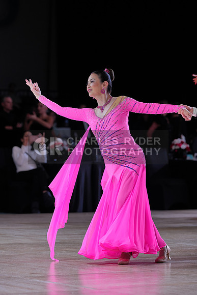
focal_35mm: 200
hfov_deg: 6.9
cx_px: 98
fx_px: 1641
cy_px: 148
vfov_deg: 10.3
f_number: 5
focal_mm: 200
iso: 640
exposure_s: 1/250
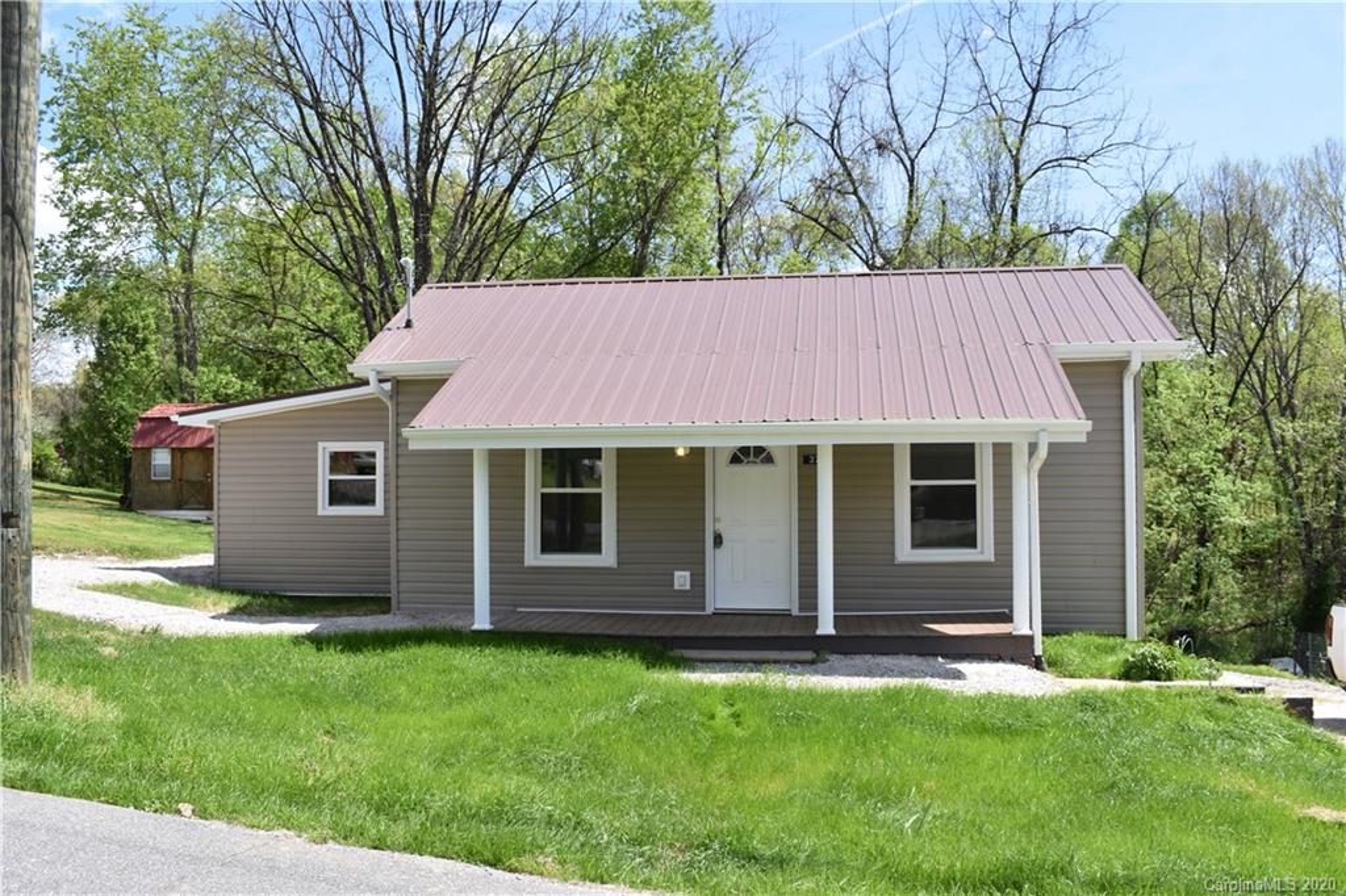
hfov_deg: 57.2
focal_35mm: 33
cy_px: 448
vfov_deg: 39.9
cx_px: 673
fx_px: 1233
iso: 200
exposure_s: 1/320
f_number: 9
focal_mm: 22
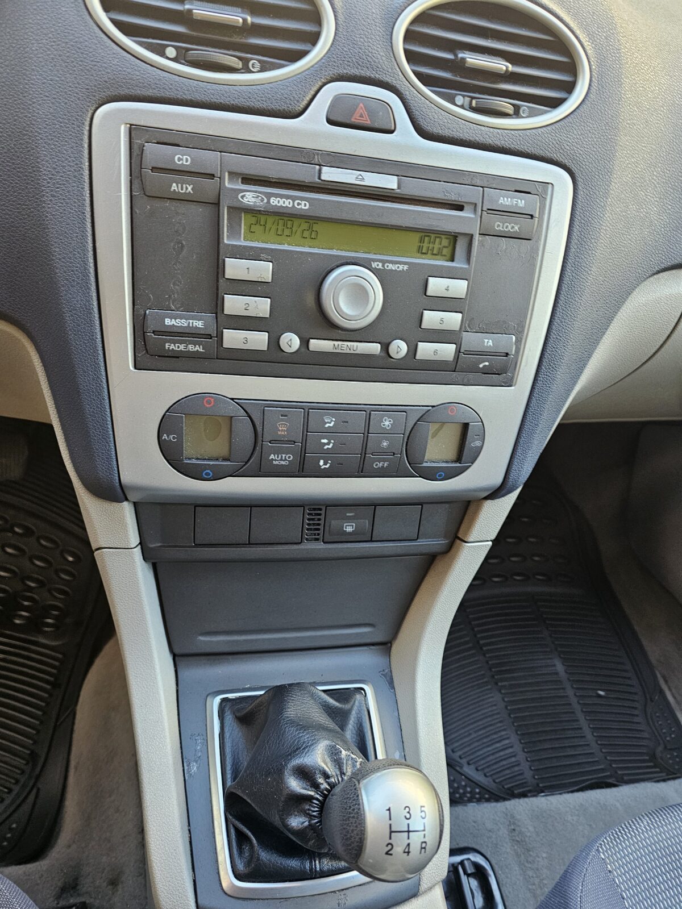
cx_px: 341
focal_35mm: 23
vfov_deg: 73.9
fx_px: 604
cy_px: 454
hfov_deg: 58.9
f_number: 1.7
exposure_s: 1/100
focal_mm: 6.3
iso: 320
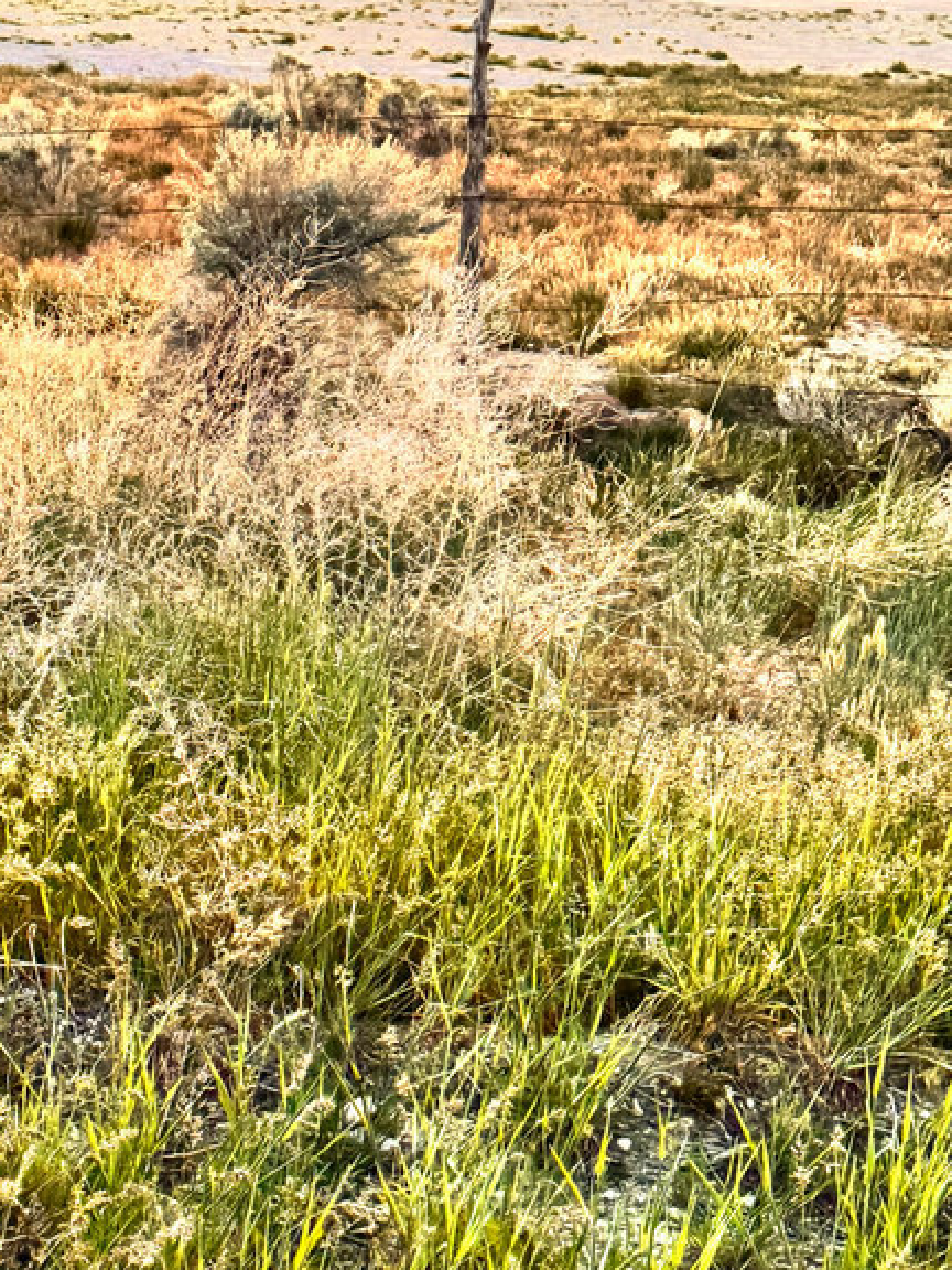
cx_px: 249
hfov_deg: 22.7
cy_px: 415
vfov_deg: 30.0
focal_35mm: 64
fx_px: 2347
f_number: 1.78
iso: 80
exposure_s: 1/2331
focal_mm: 6.76
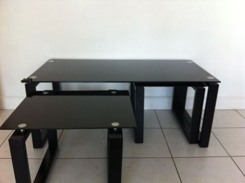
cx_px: 122
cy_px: 92
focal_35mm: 35
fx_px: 247
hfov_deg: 52.7
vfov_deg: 40.6
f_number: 2.8
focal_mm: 3.85
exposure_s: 1/30
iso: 100
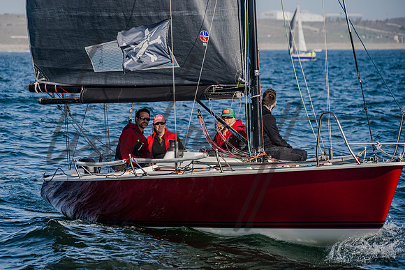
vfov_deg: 6.7
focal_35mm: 204
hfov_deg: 10.1
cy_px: 118
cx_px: 176
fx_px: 2301
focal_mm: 180
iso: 400
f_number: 6.3
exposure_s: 1/2000
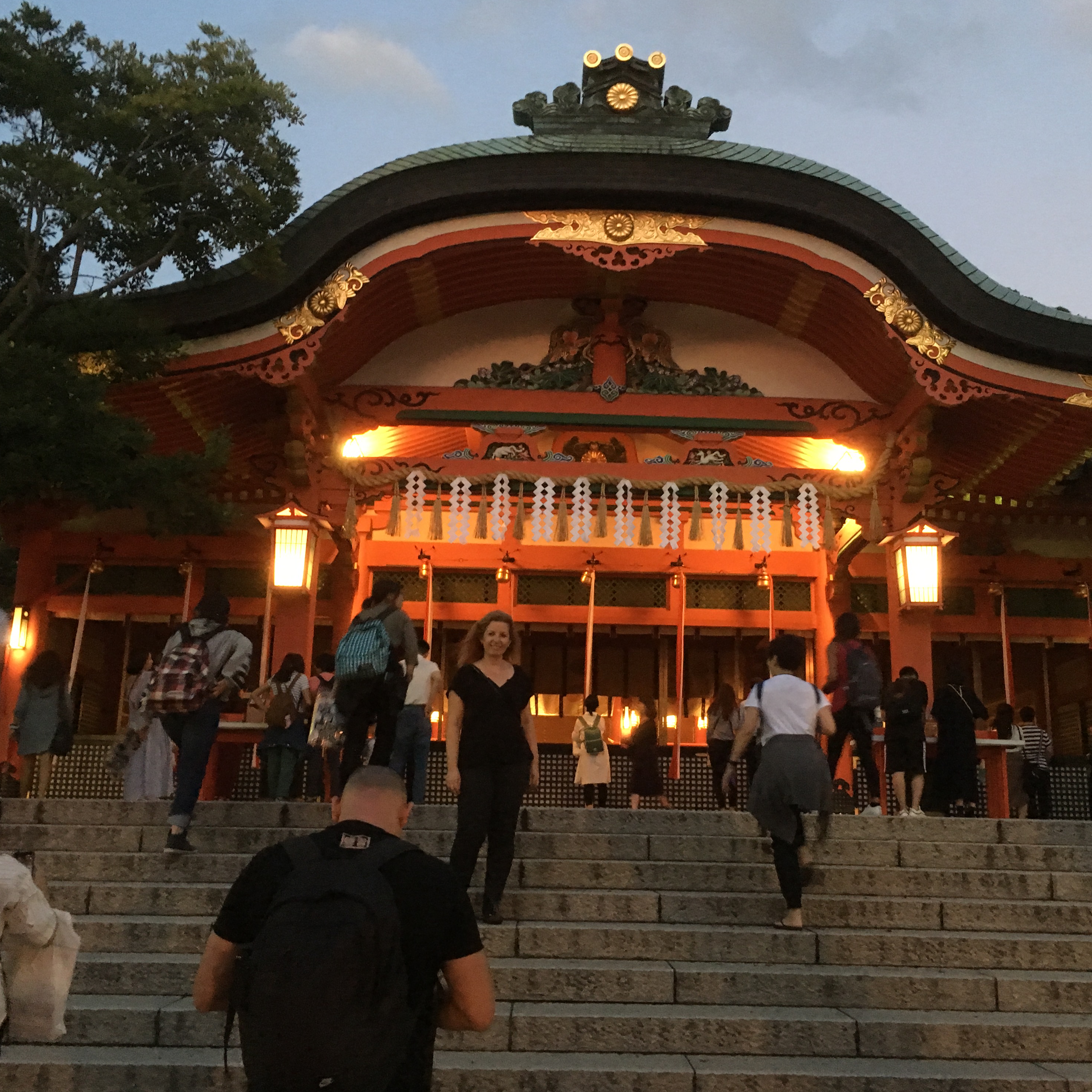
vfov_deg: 47.2
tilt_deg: +14.6
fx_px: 1249
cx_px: 581
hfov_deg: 47.2
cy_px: 549
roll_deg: -1.9
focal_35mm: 35
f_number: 2.2
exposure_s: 1/15
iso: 400
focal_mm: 4.15
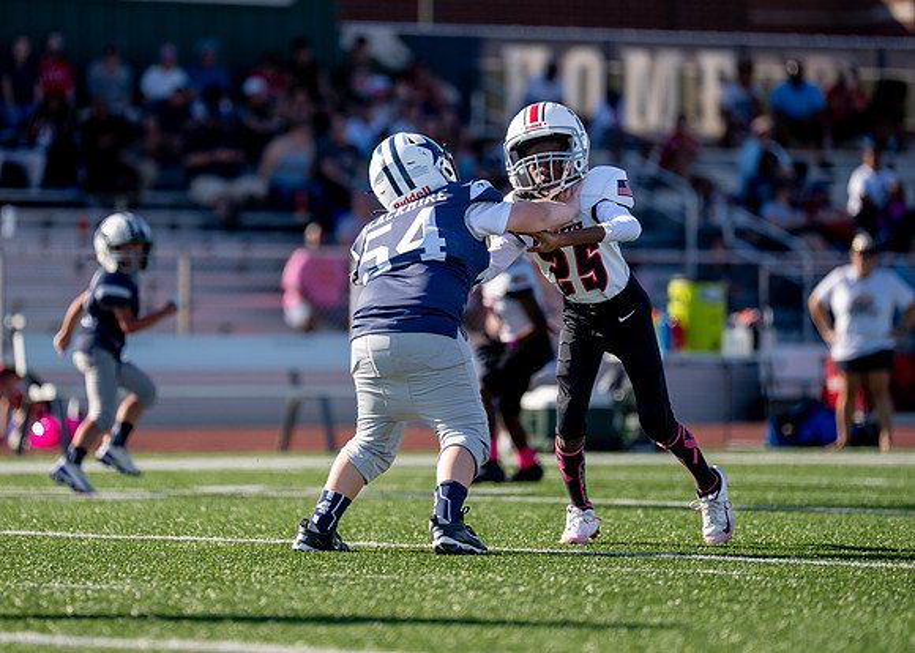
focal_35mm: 249
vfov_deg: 5.8
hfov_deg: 8.1
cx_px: 387
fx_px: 6468
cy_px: 283
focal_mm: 200
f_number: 2.8
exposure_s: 1/4000
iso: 320
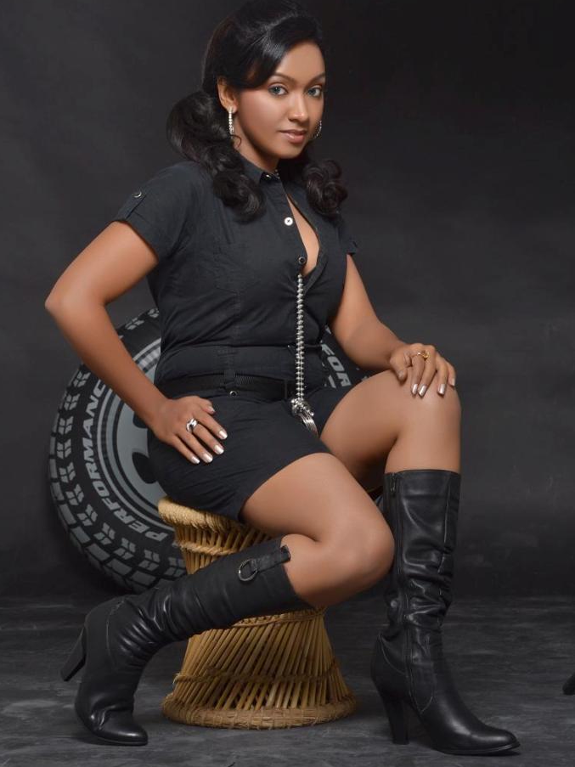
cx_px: 286
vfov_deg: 18.2
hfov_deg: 13.7
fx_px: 2393
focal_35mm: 108
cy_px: 371
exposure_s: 1/125
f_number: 9
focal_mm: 66
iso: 100
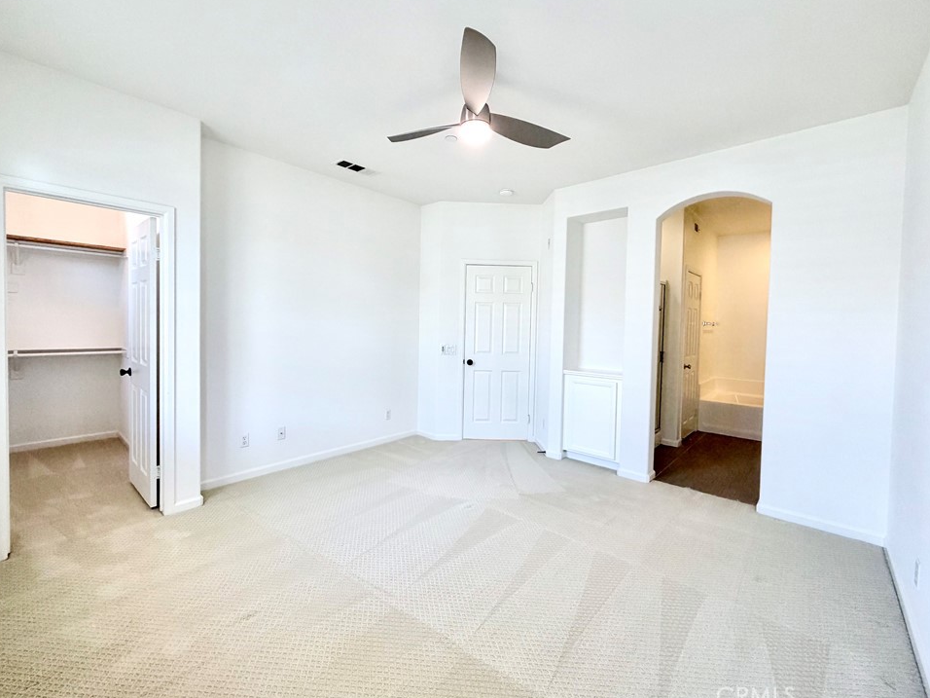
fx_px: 403
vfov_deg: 81.7
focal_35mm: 15
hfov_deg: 98.2
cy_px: 336
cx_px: 453
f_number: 2.2
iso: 200
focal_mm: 2.22
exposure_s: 1/120
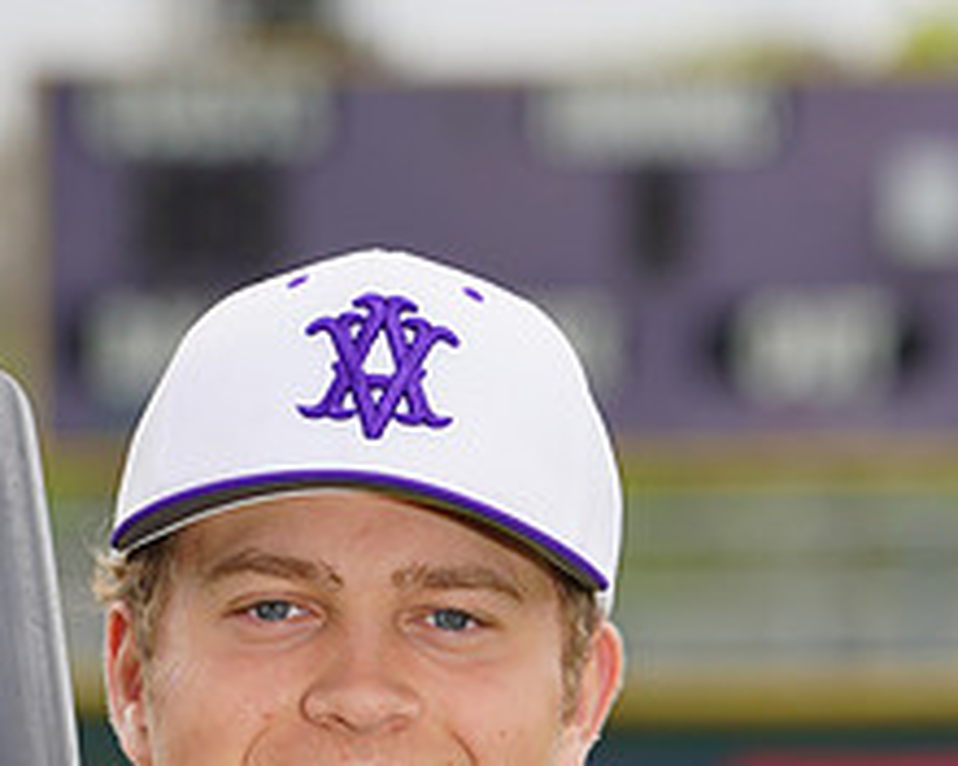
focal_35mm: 627
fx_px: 17777
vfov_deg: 2.5
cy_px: 1227
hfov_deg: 3.1
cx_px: 246
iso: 160
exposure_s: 1/250
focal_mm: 253
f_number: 9
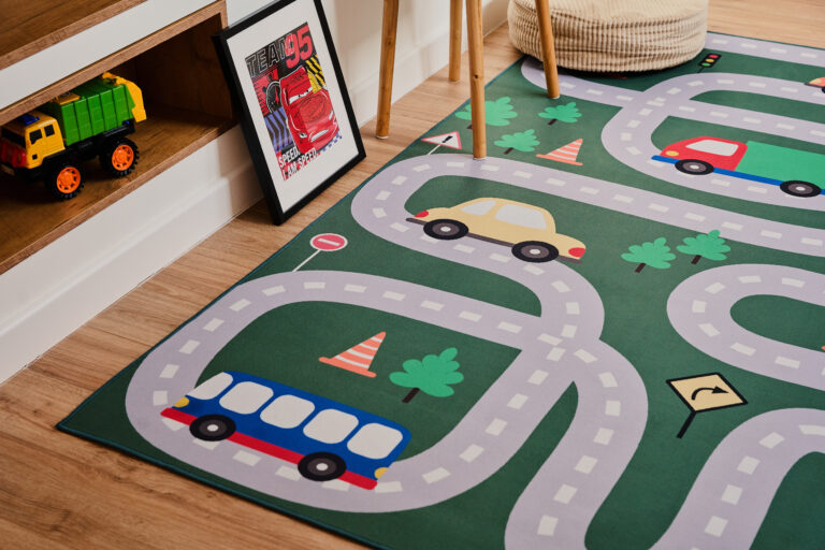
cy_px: 275
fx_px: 1253
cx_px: 412
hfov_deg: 36.4
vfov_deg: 24.7
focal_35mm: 55
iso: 640
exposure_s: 1/200
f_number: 5.6
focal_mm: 54.7
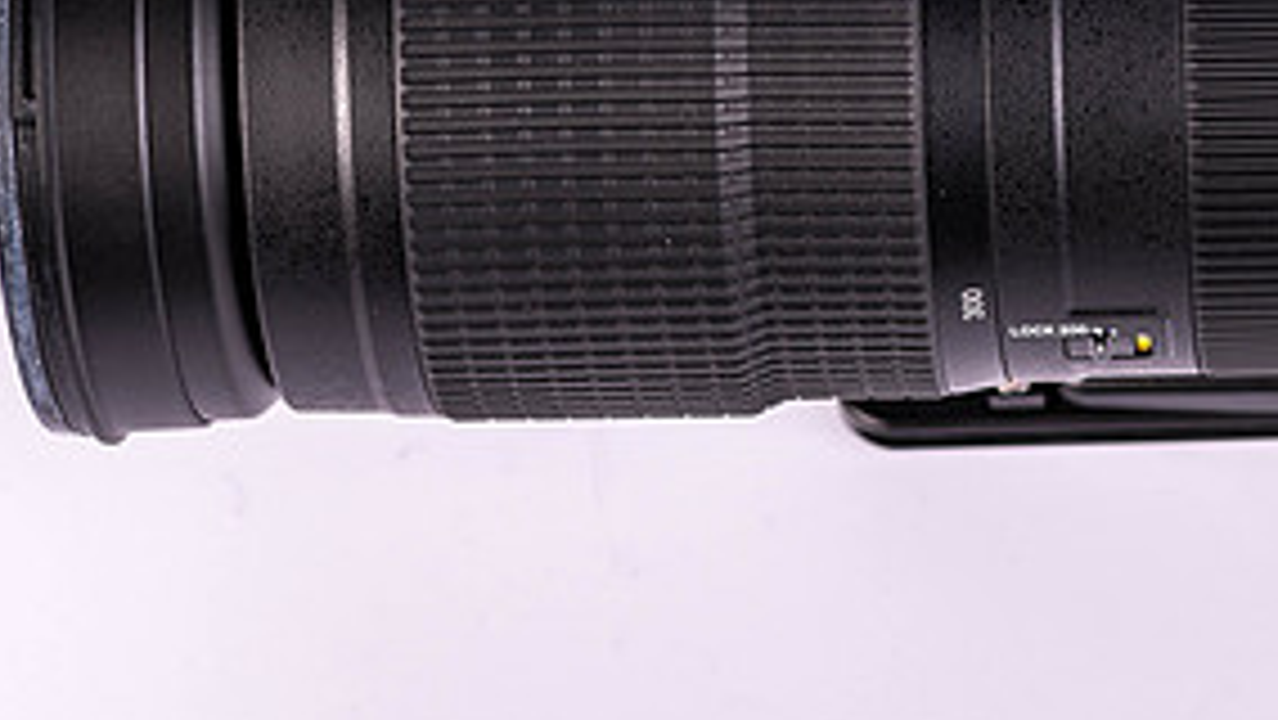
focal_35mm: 248
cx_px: 1142
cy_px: -25
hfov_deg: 8.7
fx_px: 8407
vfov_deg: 4.9
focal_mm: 105
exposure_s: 1/160
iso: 64
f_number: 8
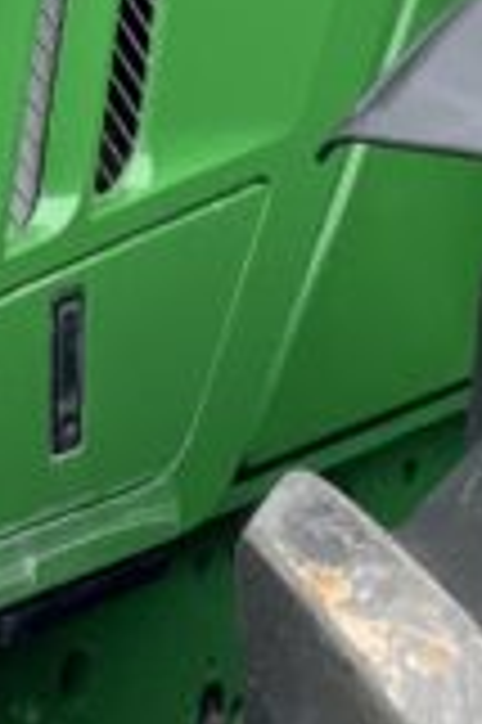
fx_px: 3864
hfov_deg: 7.1
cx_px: -185
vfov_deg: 10.4
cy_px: -315
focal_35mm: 192
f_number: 1.8
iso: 16
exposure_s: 1/613
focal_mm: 3
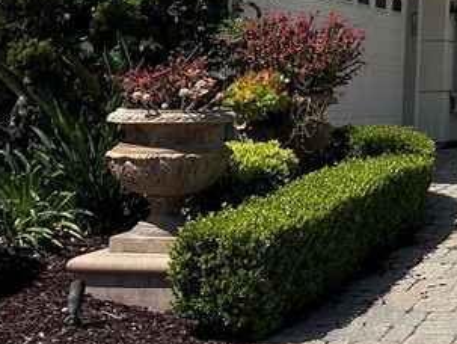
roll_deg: +0.4
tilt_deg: +7.1
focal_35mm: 81
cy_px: -44
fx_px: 1071
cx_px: 739
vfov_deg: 17.6
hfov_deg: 19.9
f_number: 1.78
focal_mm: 6.86
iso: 80
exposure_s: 1/7042
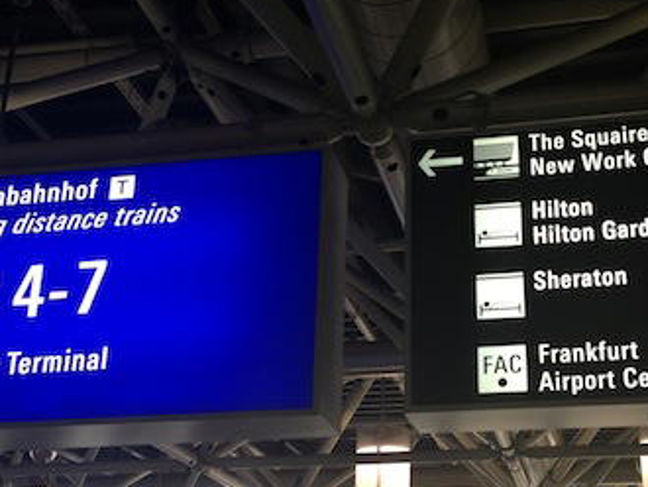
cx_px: 381
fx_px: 1087
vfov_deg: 25.2
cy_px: 303
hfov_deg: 33.1
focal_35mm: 58
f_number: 2.4
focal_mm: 4.13
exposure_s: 1/30
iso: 50
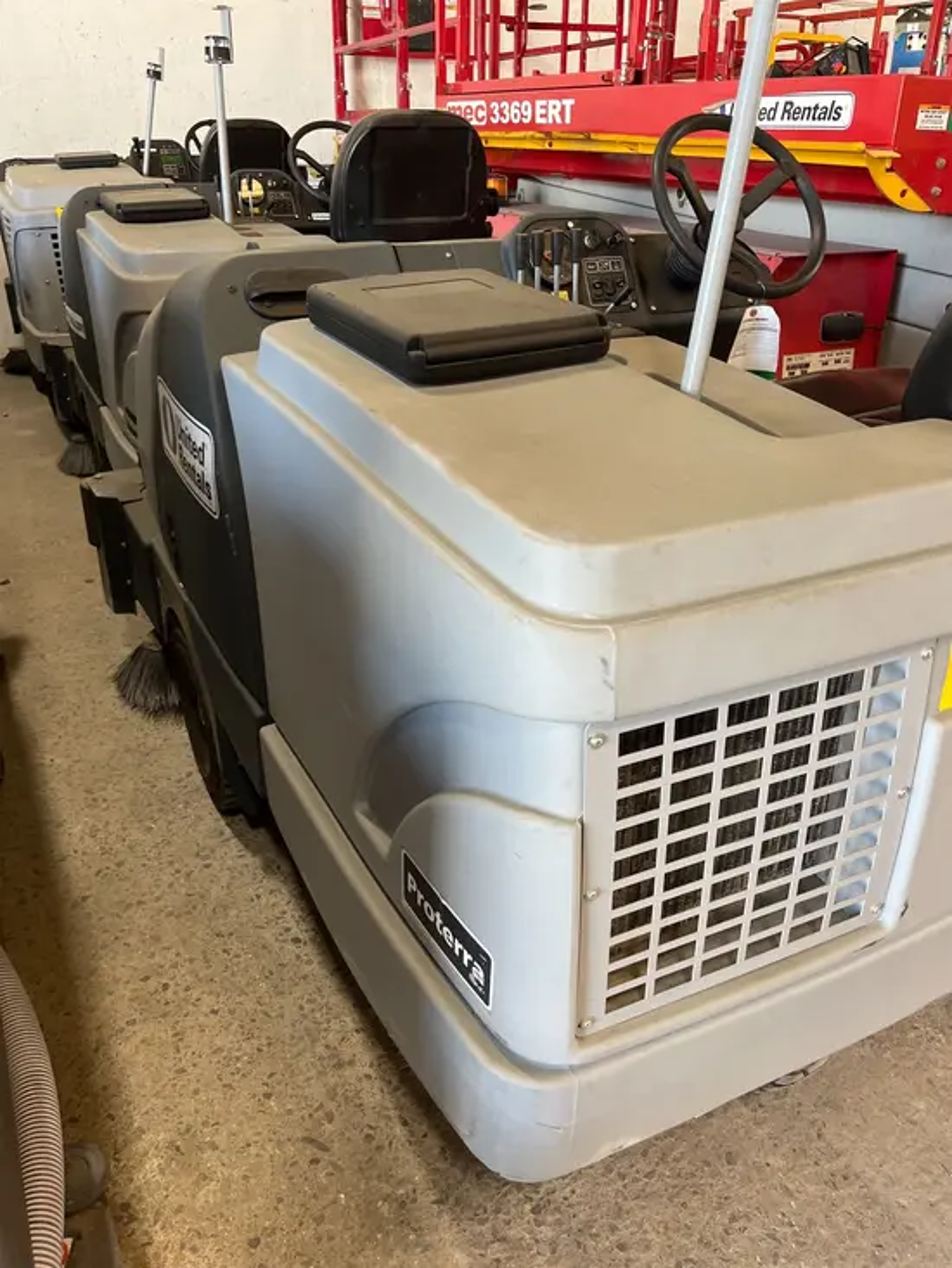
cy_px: 634
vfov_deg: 67.3
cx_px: 476
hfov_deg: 53.1
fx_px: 953
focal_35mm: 26
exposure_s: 1/74
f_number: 1.6
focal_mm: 5.1
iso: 125
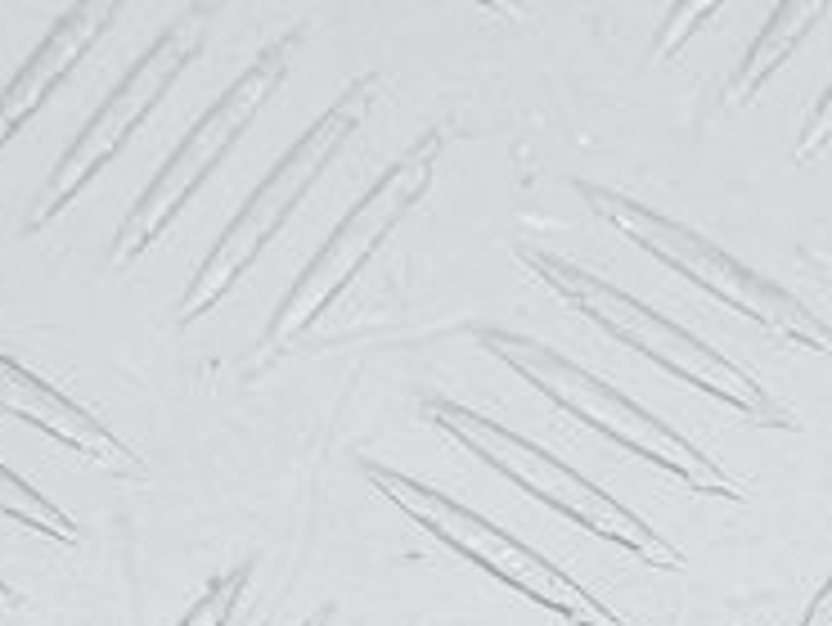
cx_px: 760
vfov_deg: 10.0
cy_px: 973
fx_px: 3463
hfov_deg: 13.6
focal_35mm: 144
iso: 50
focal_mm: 5.4
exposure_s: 1/104
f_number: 1.8
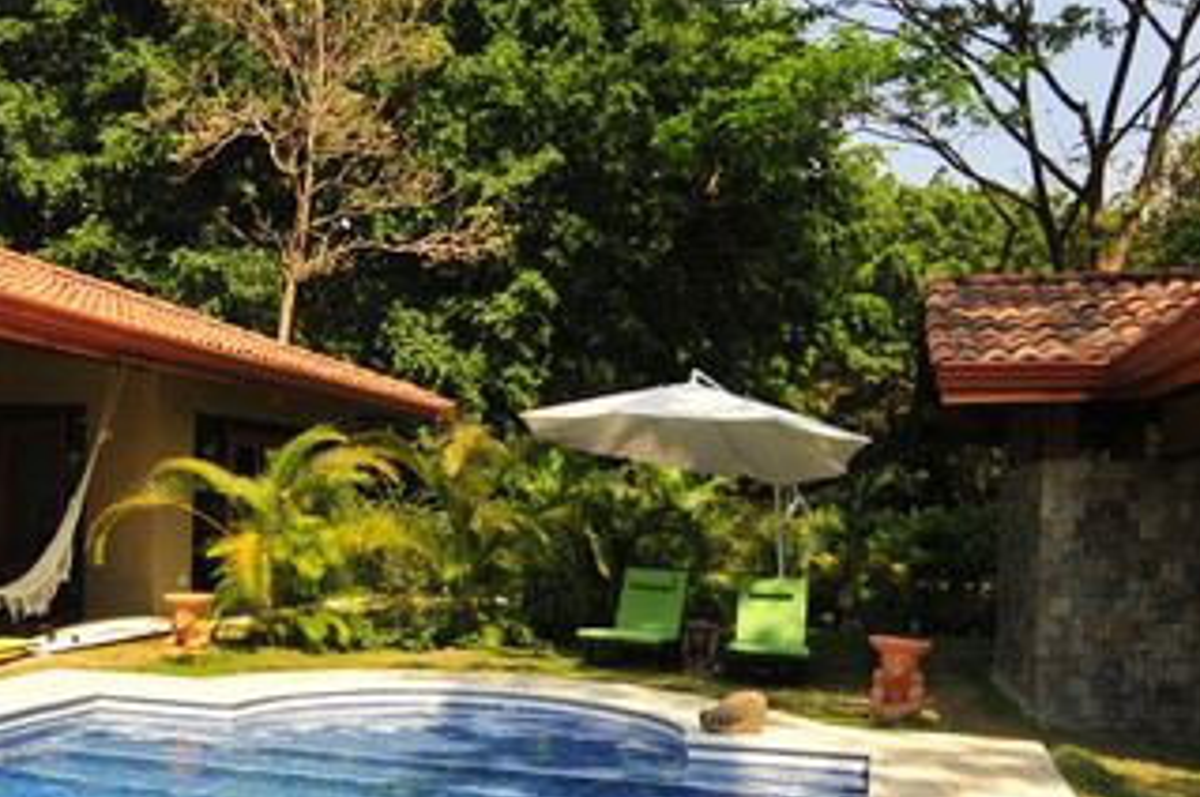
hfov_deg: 47.0
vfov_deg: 32.8
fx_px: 1352
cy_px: 477
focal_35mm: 41
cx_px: 384
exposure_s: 1/1000
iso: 400
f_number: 7.1
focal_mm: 11.5
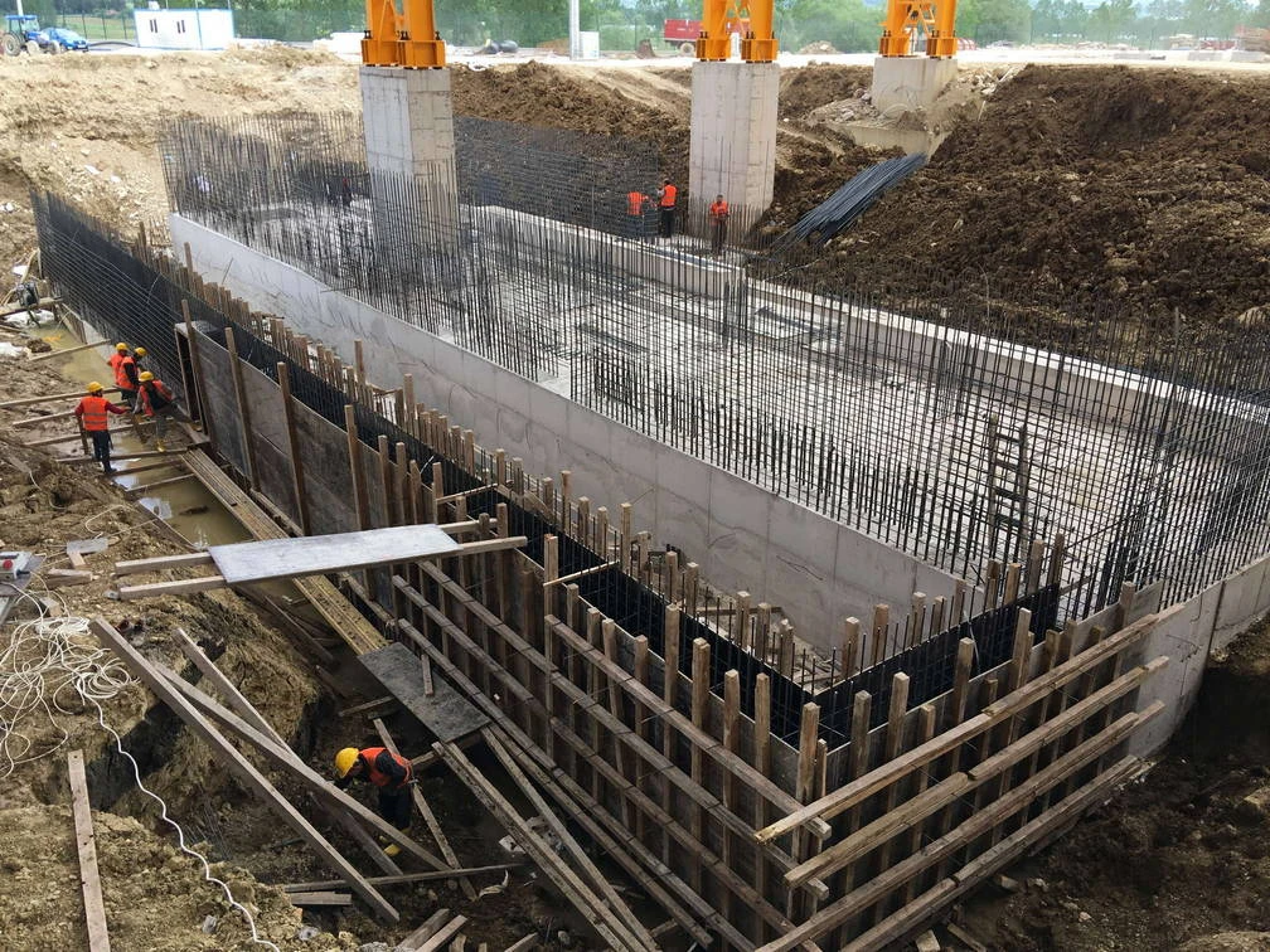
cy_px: 476
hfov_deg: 61.7
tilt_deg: -20.6
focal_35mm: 29
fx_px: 1064
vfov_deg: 48.2
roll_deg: -0.7
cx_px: 635
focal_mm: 4.15
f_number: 2.2
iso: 25
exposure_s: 1/305
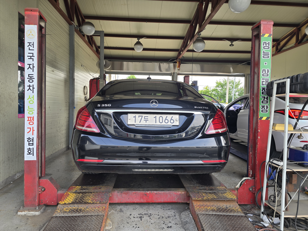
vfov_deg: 58.9
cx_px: 154
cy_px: 116
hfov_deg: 73.9
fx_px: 205
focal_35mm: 23
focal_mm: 6.3
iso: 40
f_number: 1.7
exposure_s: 1/180
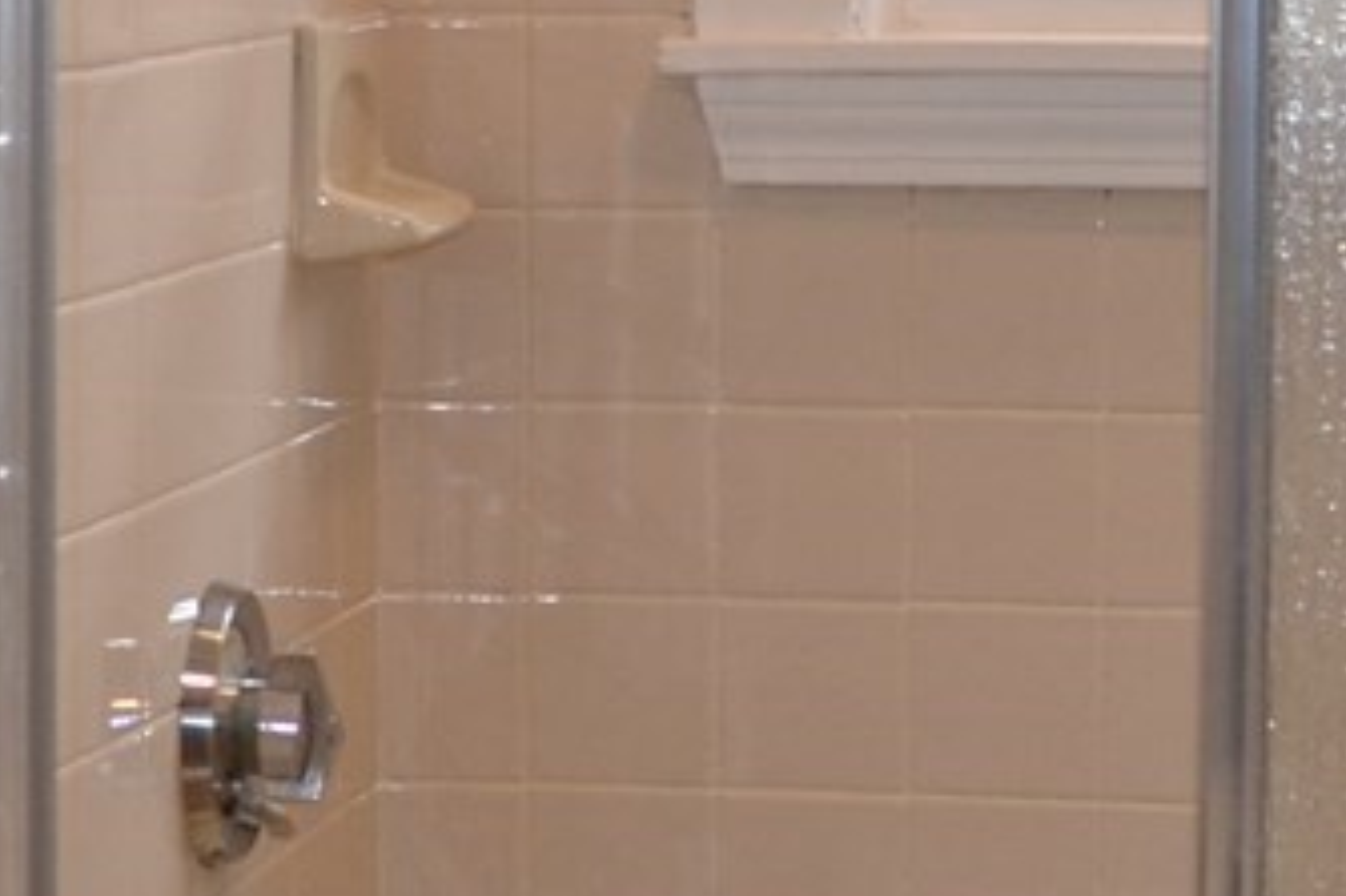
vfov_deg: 8.3
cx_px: 414
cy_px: 360
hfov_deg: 12.4
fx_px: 6166
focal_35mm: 165
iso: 320
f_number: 4
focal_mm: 18
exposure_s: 1/125
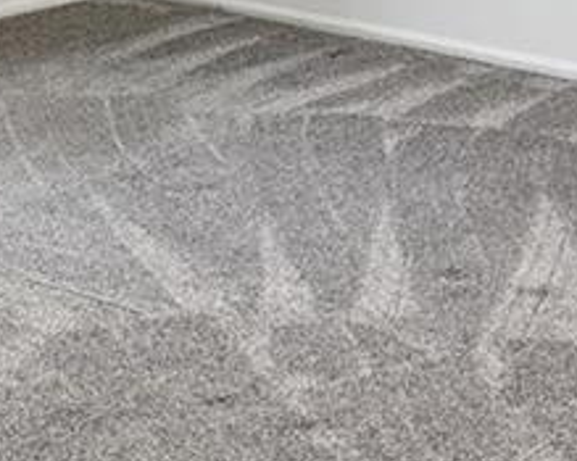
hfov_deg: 18.3
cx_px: 45
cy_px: -435
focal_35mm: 103
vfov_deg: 13.1
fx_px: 1758
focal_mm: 10
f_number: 8
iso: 800
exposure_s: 1/8
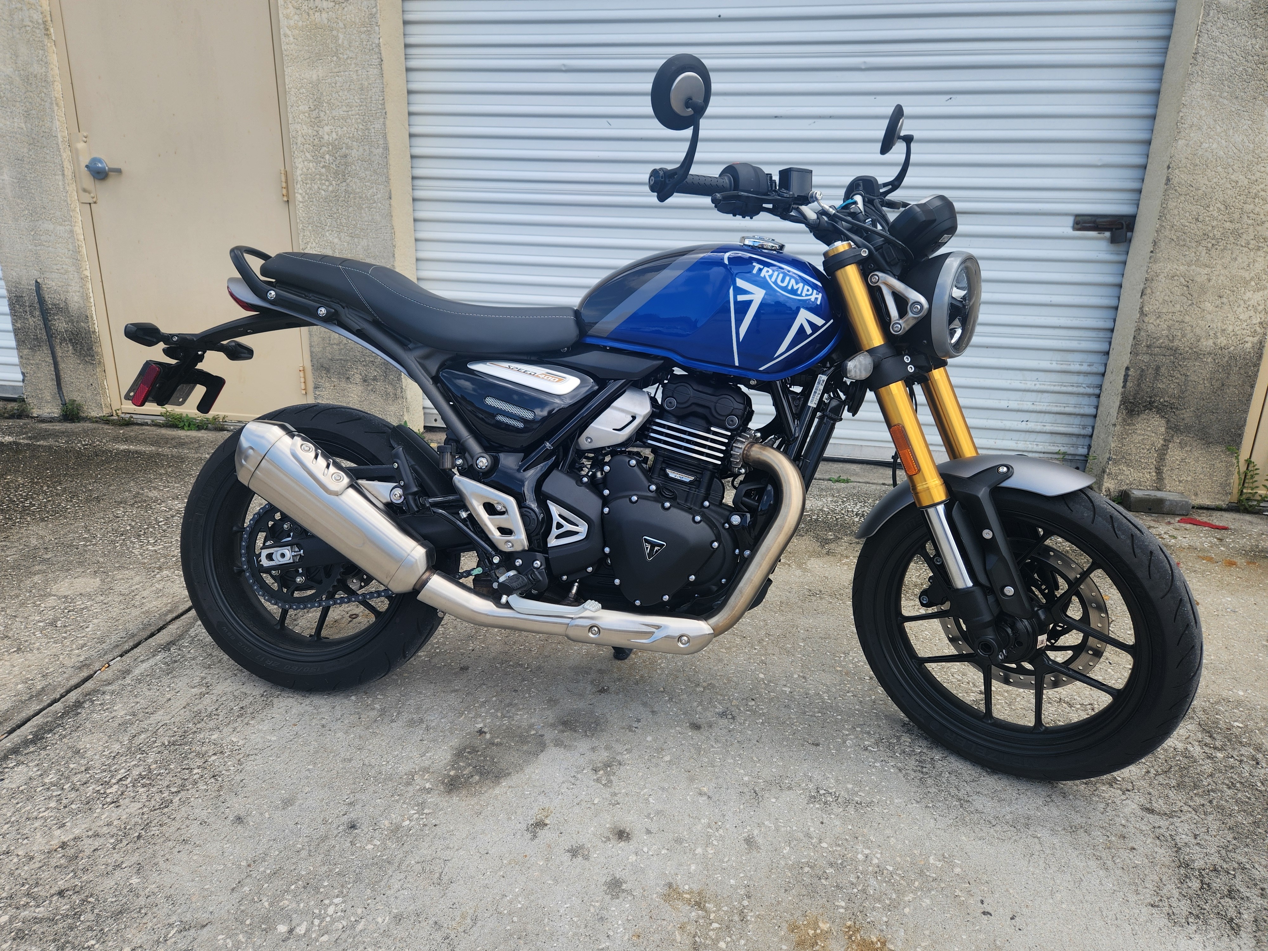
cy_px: 476
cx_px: 634
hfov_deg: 73.9
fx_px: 843
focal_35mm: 23
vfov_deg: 58.9
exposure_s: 1/574
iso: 20
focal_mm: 5.4
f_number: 1.8
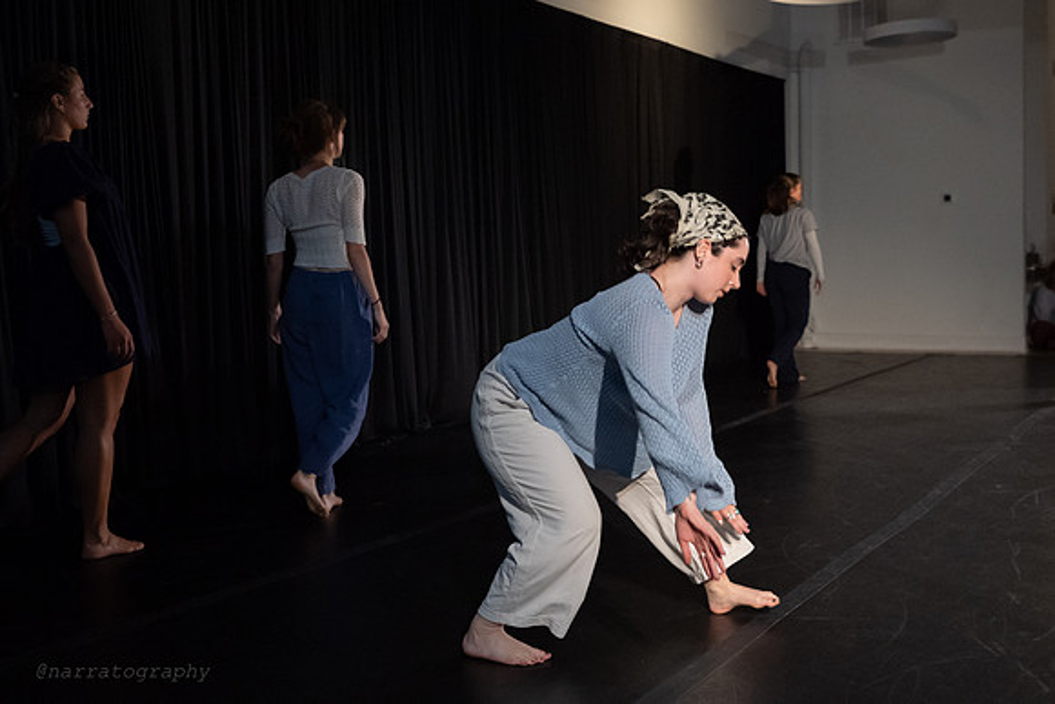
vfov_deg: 30.5
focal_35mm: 44
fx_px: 1291
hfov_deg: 44.4
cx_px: 596
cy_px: 307
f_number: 4
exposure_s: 1/400
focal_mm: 39
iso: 6400
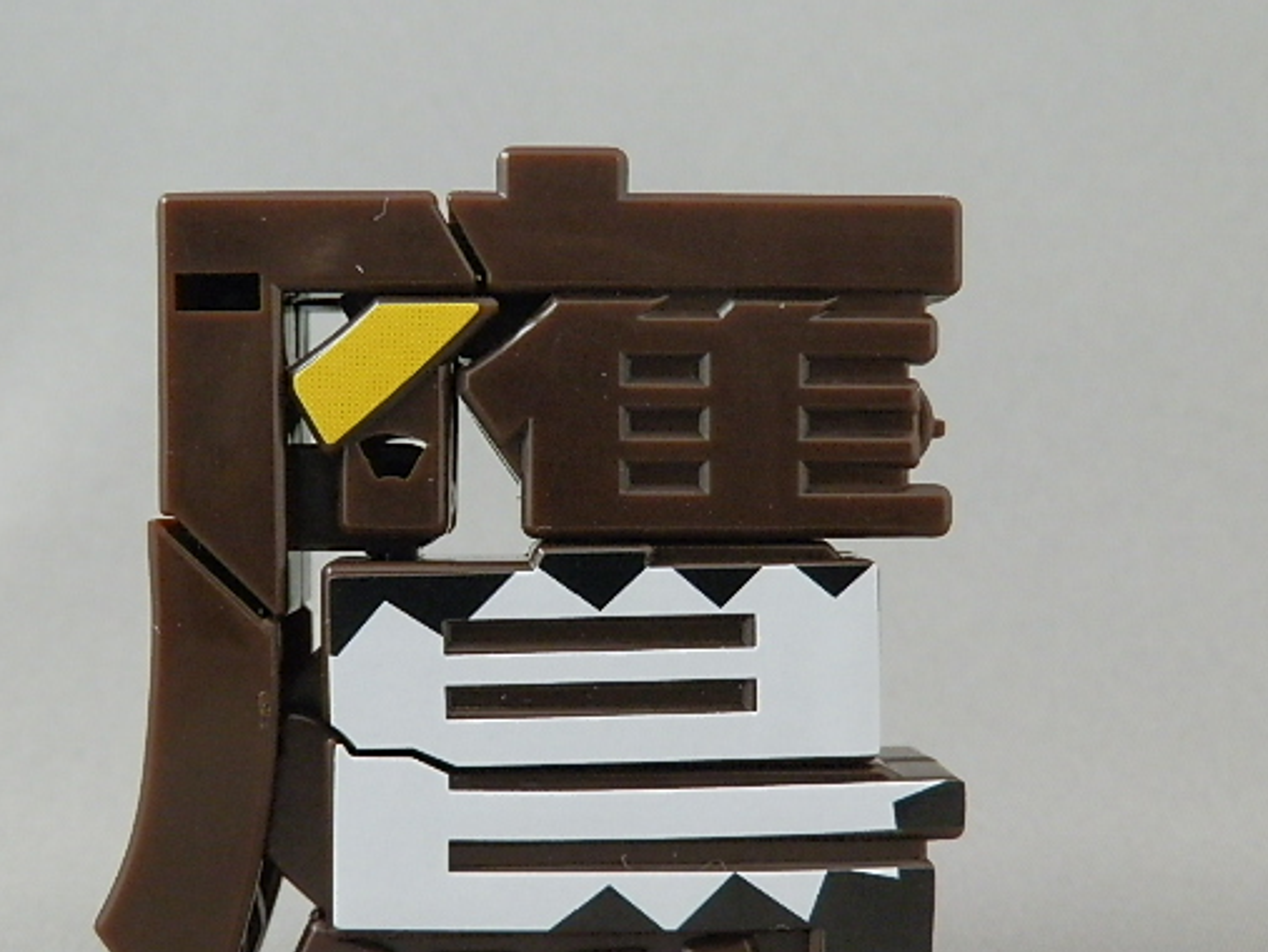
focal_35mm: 43
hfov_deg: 43.8
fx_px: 1576
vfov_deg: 33.6
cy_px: 531
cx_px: 576
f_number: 3.5
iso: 320
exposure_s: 1/8
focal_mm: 6.17
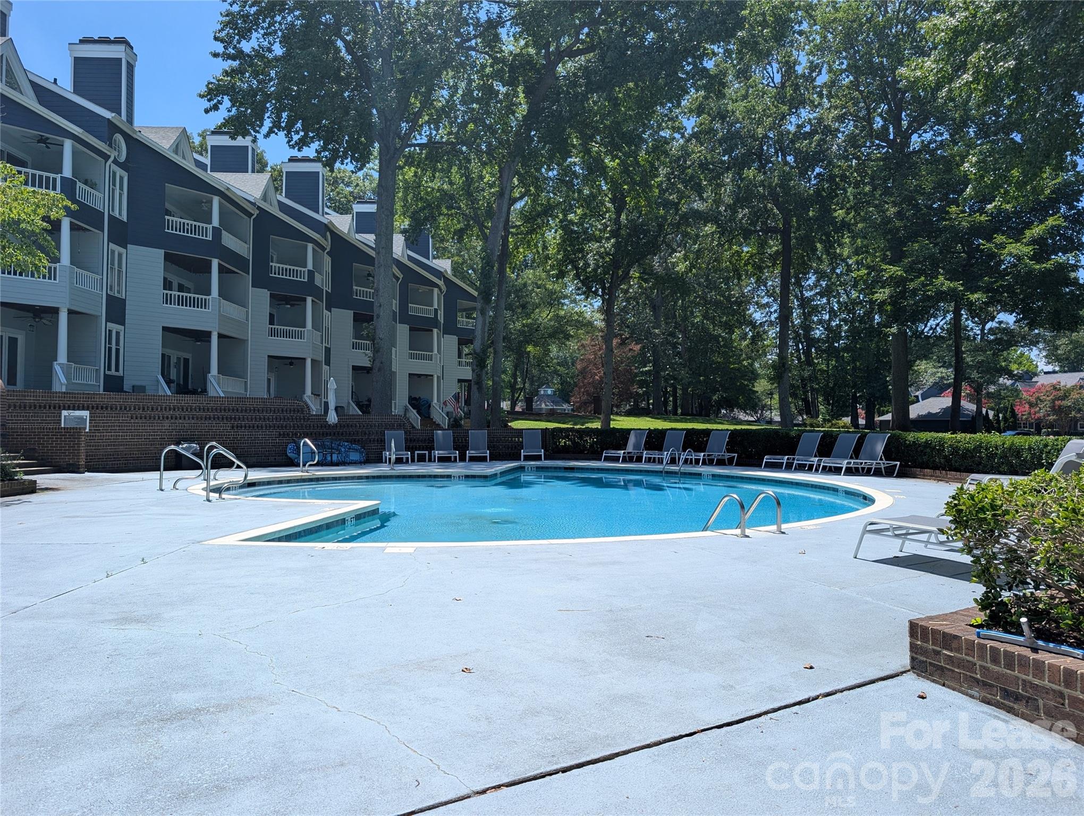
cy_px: 408
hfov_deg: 71.5
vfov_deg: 56.9
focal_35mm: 24
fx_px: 753
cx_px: 542
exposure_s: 1/897
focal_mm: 6.9
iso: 20
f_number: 1.68
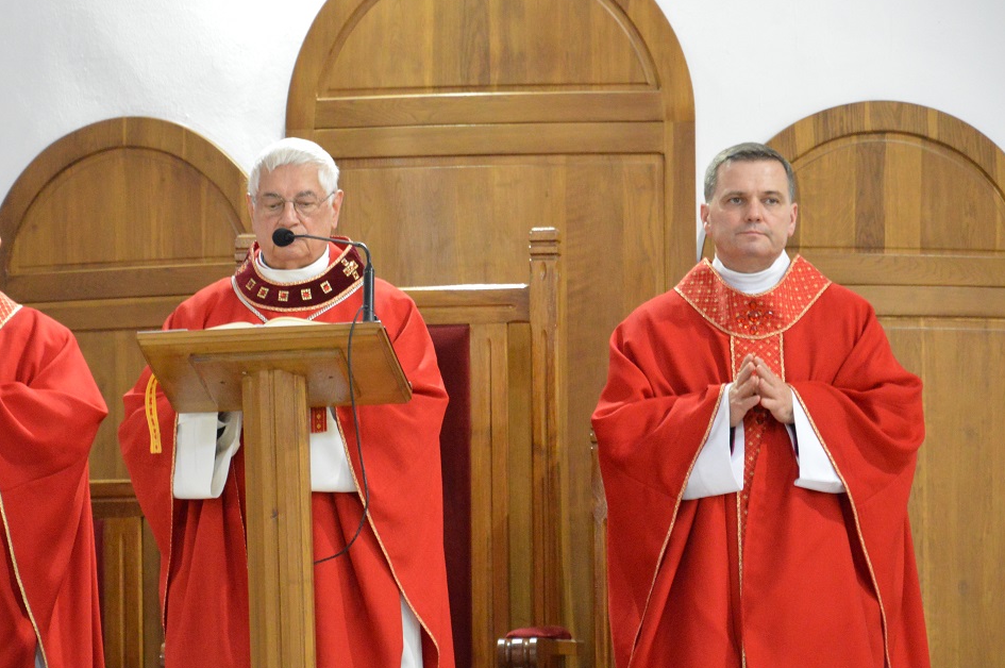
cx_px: 367
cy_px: 410
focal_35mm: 201
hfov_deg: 10.3
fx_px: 5595
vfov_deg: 6.8
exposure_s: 1/40
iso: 3200
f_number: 5.6
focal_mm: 105
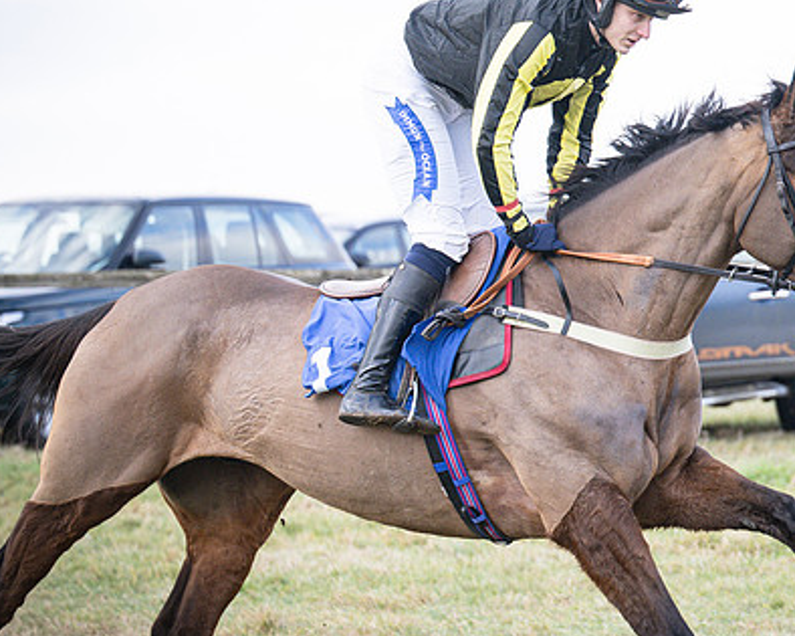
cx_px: 654
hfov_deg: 10.0
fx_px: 4540
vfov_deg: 8.0
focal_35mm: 193
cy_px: 289
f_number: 2.8
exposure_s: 1/1600
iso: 400
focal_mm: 80
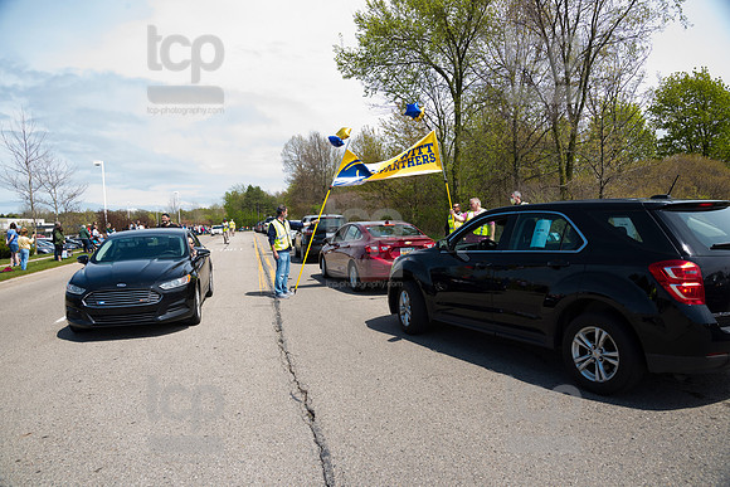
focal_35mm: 24
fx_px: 487
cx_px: 365
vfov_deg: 53.2
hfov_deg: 73.7
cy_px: 244
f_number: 7.1
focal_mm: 24
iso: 1000
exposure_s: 1/800
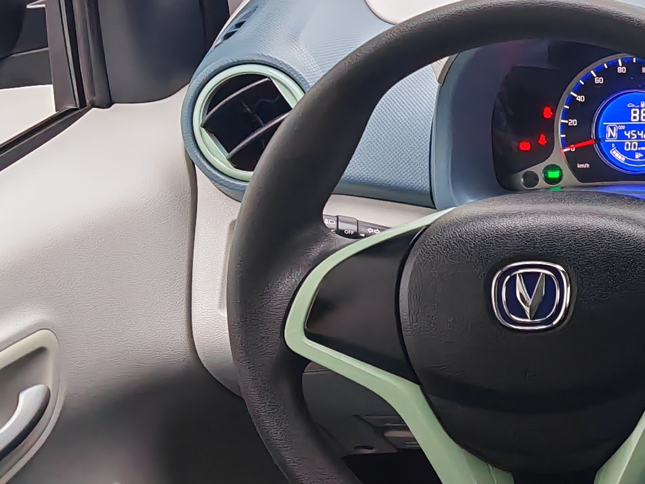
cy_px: 285
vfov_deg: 16.2
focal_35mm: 91
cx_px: 1048
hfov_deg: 18.3
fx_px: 1696
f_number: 1.6
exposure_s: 1/240
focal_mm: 7.62
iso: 200
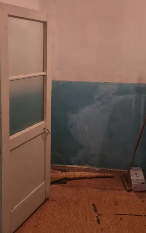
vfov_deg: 51.8
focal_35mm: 37
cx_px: 69
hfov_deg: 34.4
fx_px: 236
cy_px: 78
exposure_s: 1/50
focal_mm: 6.7
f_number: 1.8
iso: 200
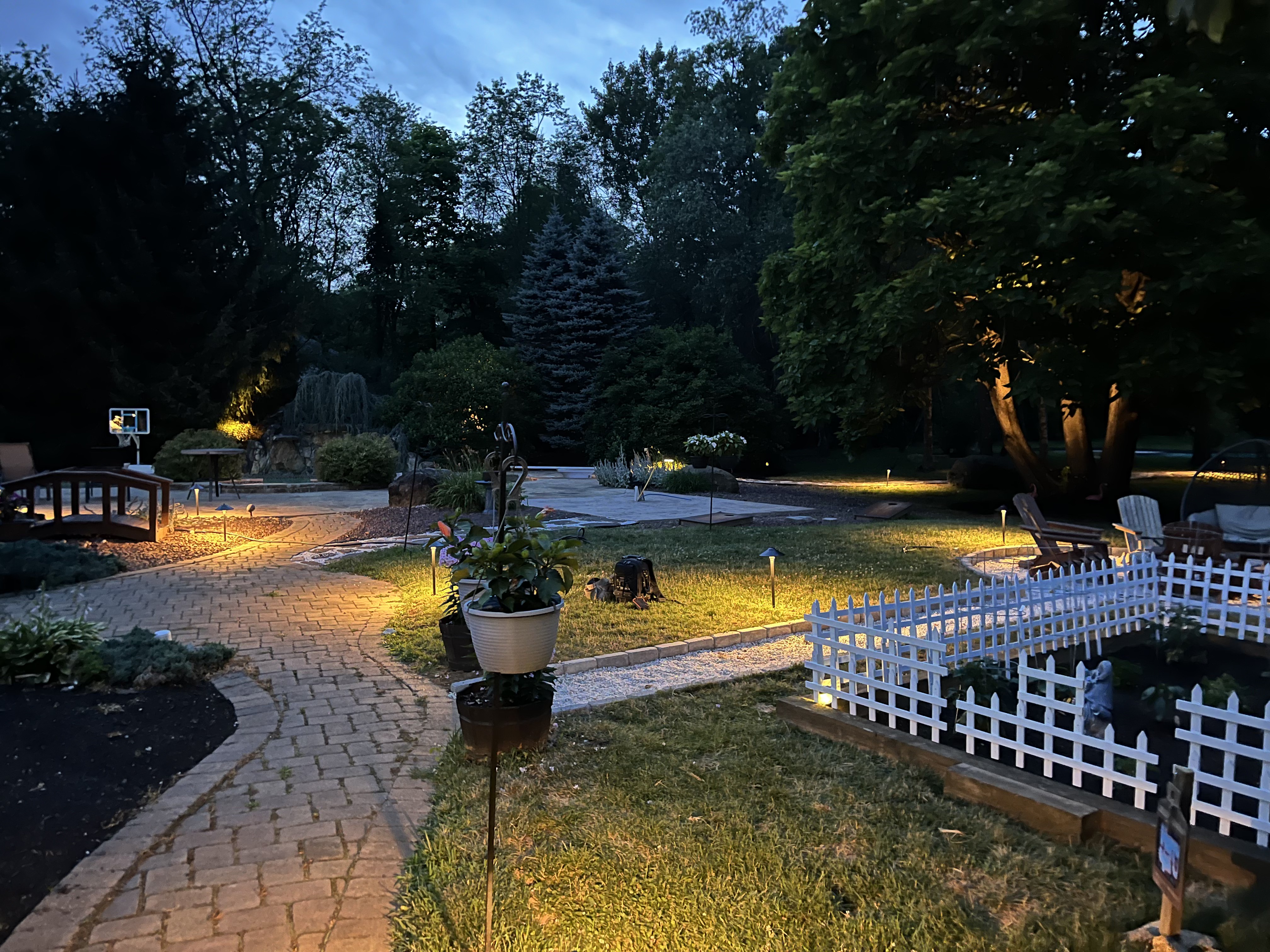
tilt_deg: -1.1
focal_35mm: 26
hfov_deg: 67.3
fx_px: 954
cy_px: 476
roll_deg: +0.7
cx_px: 635
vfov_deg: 53.1
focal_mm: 5.1
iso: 800
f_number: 1.6
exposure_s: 1/9
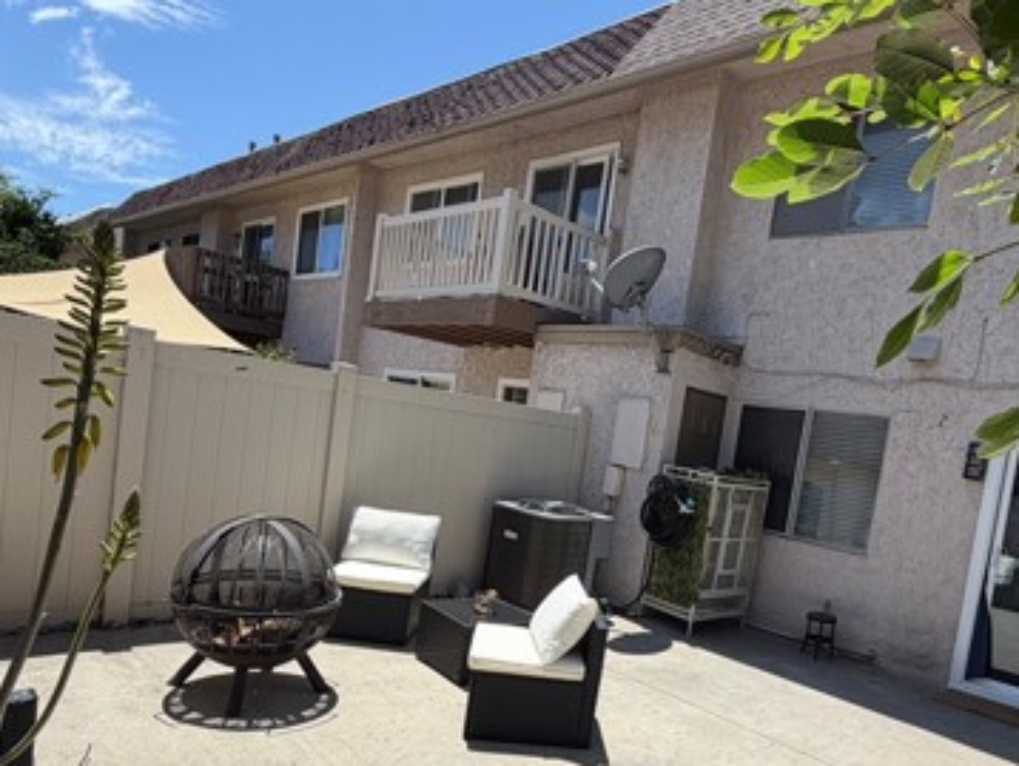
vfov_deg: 54.1
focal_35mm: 25
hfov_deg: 68.3
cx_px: 638
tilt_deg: -3.3
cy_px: 495
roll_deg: -7.8
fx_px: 736
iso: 20
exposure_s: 1/928
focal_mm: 2.22
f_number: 2.2
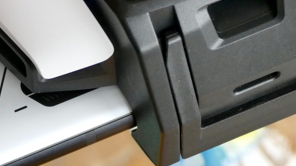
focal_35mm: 449
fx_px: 3524
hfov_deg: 4.8
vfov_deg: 2.7
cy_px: -99
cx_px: 166
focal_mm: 56.08
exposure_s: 1/100
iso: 500
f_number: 4.5
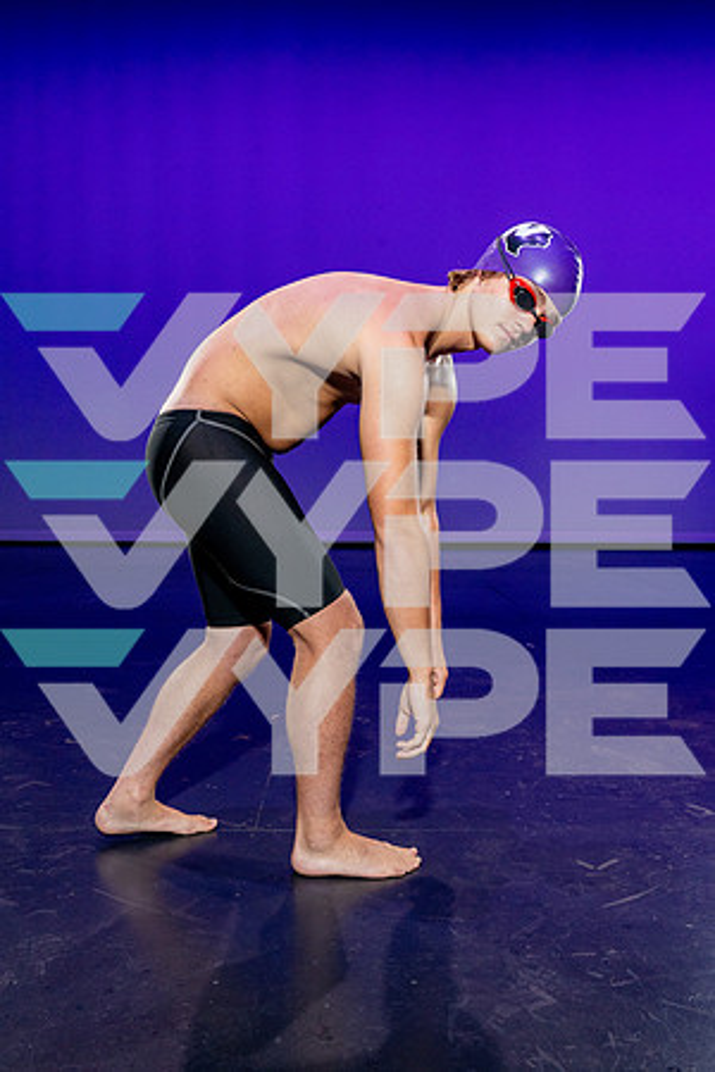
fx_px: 923
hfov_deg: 42.3
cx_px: 358
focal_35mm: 31
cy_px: 536
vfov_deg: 60.3
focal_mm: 31
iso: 2500
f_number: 9
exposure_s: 1/250
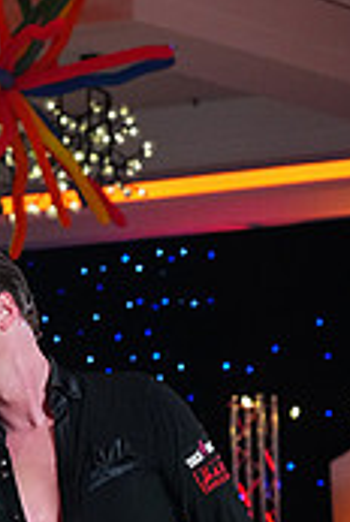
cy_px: 800
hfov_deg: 5.9
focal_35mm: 231
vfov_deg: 8.7
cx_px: -189
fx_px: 3355
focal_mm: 69
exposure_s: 1/400
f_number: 5.6
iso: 5000
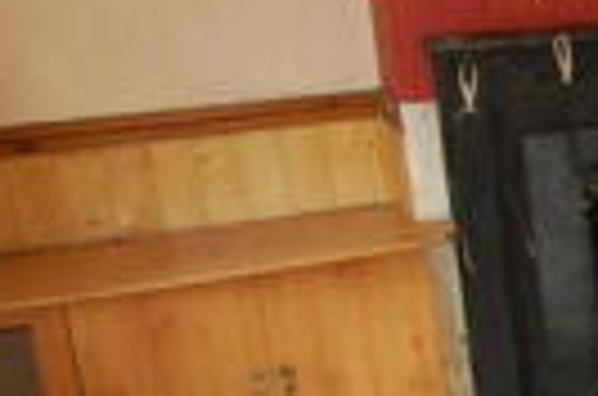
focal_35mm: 81
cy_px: 230
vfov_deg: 16.7
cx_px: 1057
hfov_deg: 19.3
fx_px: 1350
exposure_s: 1/60
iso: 400
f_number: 3.8
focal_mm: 11
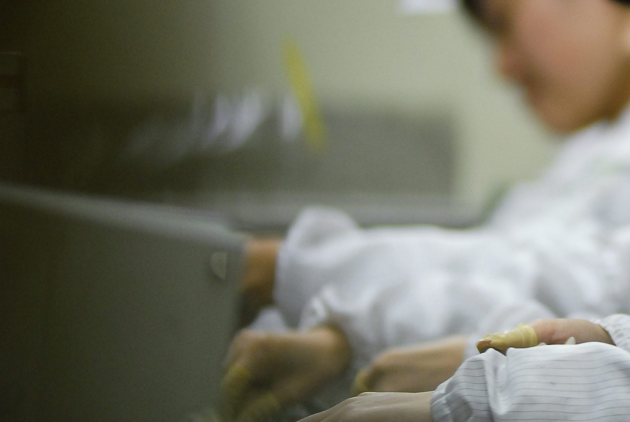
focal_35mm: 586
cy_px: 88
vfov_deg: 2.4
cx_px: 572
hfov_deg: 3.5
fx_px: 10268
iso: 400
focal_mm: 200
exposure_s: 1/125
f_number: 2.8
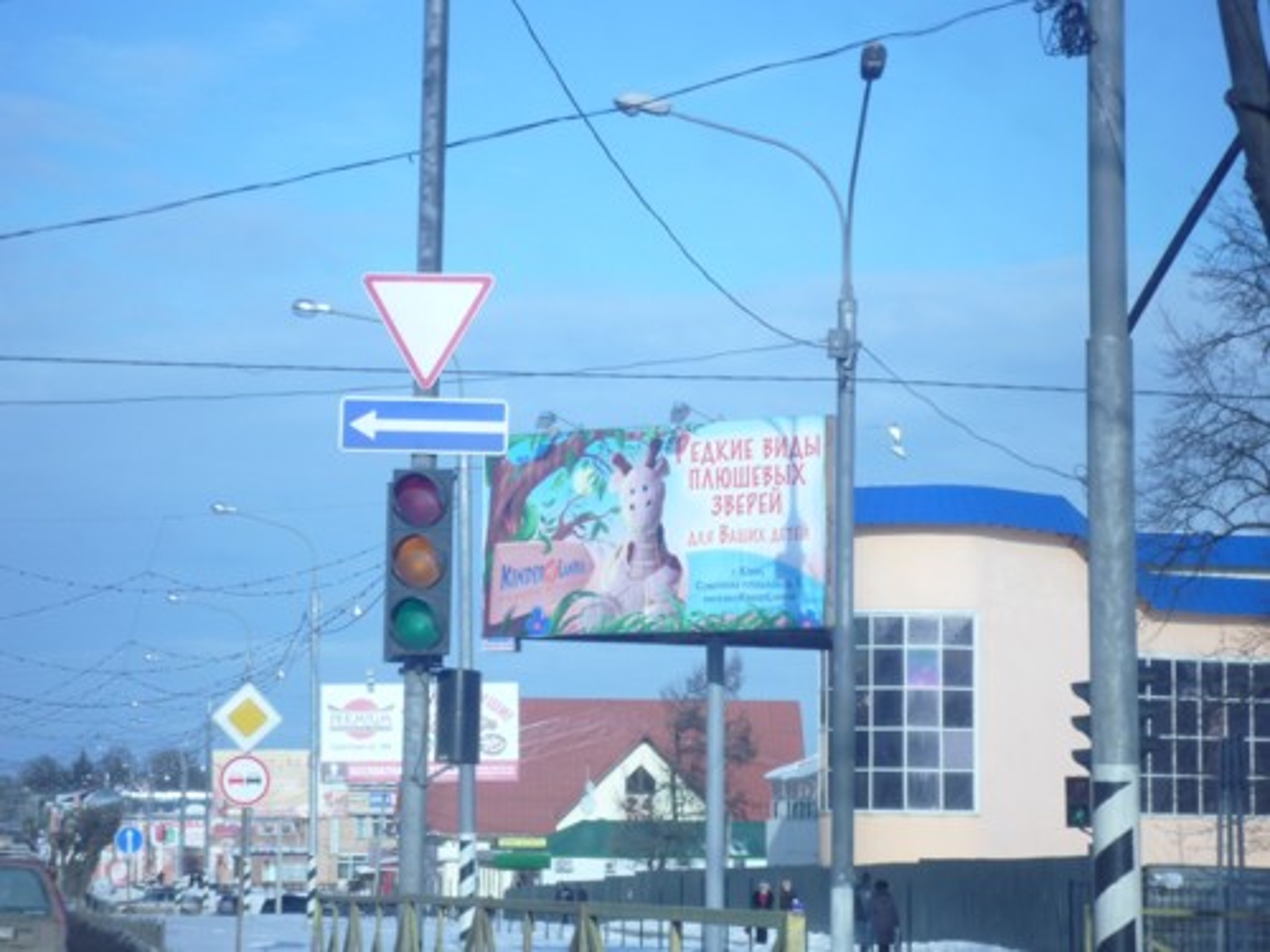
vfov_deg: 14.8
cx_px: 635
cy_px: 476
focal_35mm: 100
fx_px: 3669
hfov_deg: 19.6
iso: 100
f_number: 5.6
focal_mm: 17.6
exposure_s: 1/320
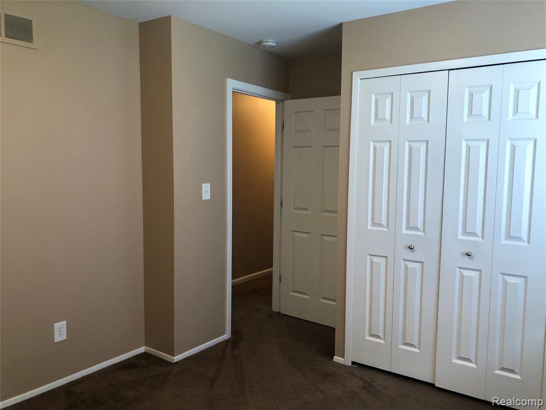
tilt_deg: -4.8
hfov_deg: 63.4
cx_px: 273
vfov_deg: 49.7
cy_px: 205
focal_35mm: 28
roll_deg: -0.8
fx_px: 442
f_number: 1.8
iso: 40
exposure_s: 1/24
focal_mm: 3.99
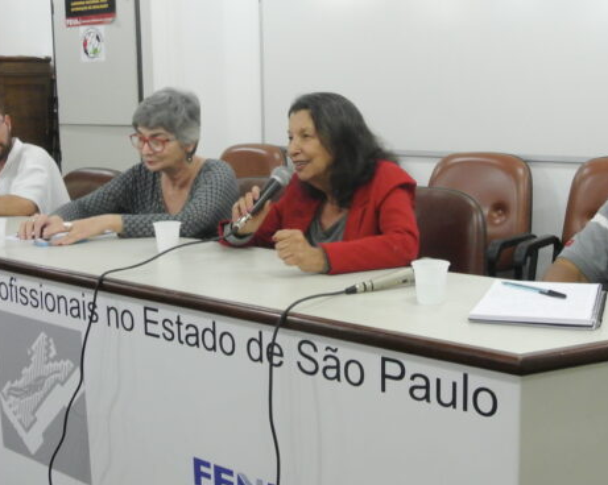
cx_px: 343
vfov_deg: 32.0
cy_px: 223
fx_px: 845
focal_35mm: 47
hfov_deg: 39.5
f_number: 6.3
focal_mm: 11.4
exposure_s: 1/15
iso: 1600
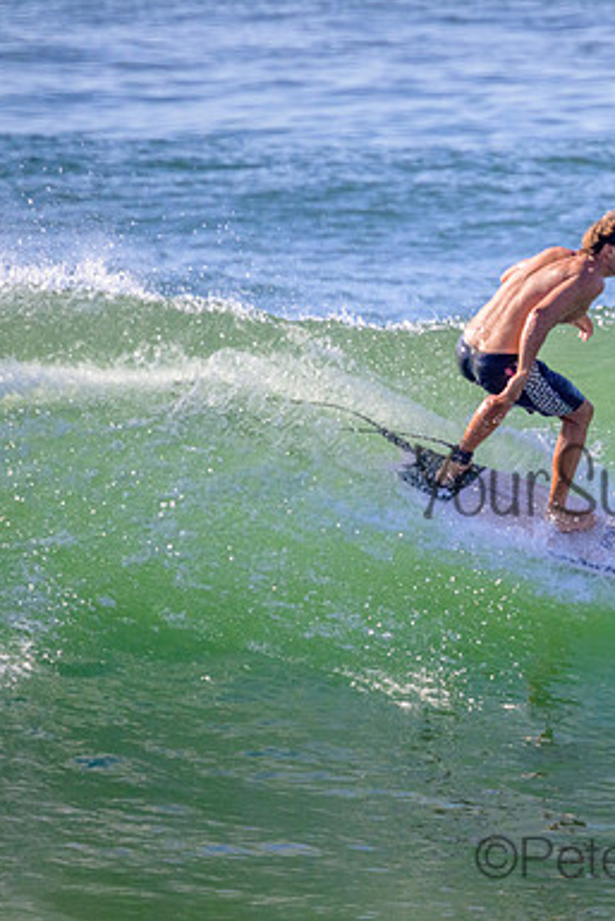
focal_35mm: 1206
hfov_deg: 1.1
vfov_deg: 1.7
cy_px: 460
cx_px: 660
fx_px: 30874
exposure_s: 1/2000
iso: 1600
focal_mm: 800
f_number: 11
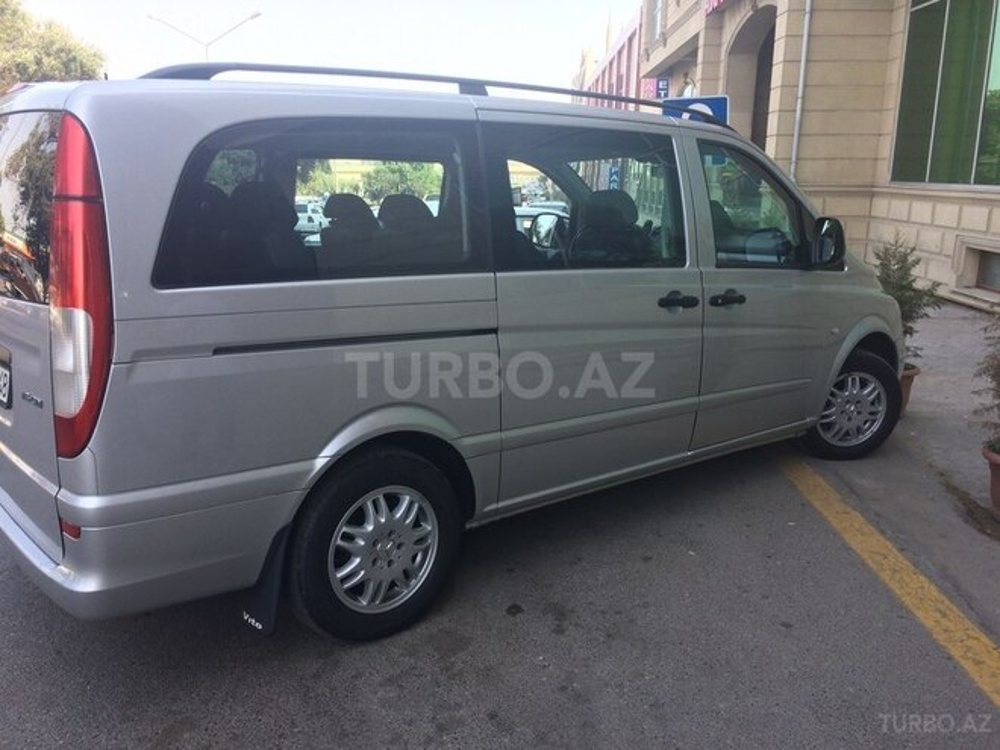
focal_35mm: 29
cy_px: 375
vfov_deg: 48.2
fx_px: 838
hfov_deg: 61.7
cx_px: 500
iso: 32
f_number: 2.2
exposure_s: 1/243
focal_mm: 4.15
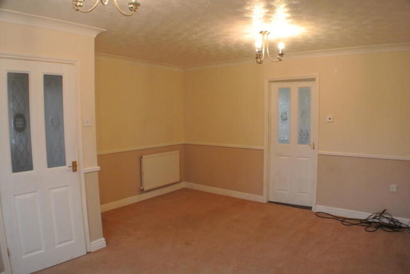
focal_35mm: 32
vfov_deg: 41.2
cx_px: 205
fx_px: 365
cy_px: 137
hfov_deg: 58.7
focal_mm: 12.2
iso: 800
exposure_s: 1/60
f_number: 3.8
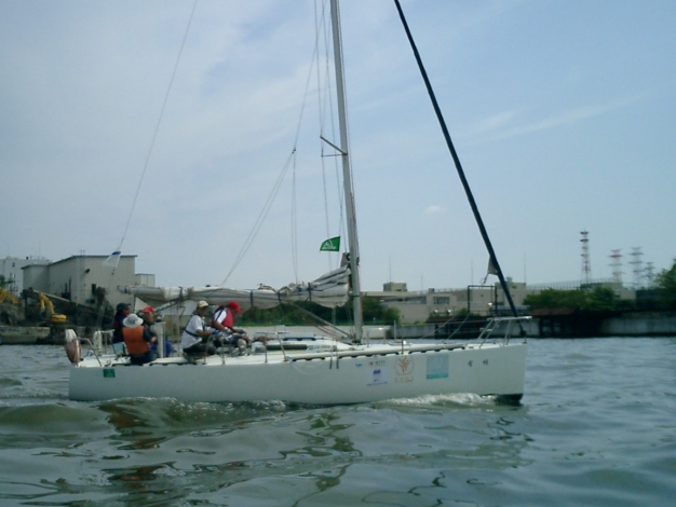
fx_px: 899
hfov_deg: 41.1
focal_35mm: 46
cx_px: 283
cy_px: 270
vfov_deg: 31.5
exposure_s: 1/4000
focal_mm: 7.5
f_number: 3.2
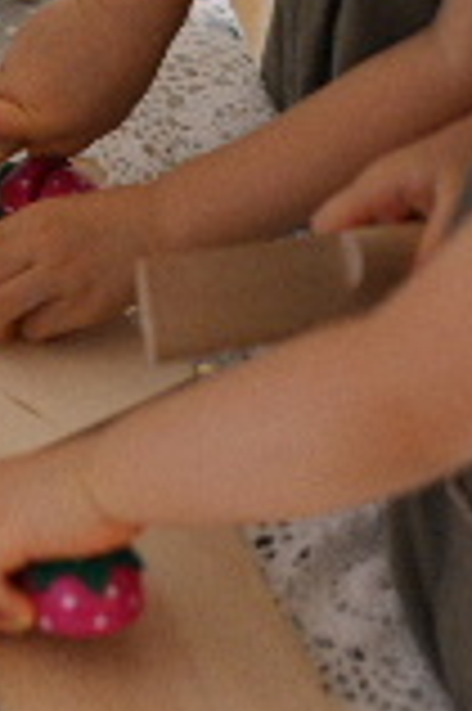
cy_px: 205
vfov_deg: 9.4
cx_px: 187
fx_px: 4296
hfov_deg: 6.3
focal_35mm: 218
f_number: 2
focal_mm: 50
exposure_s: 1/60
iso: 400
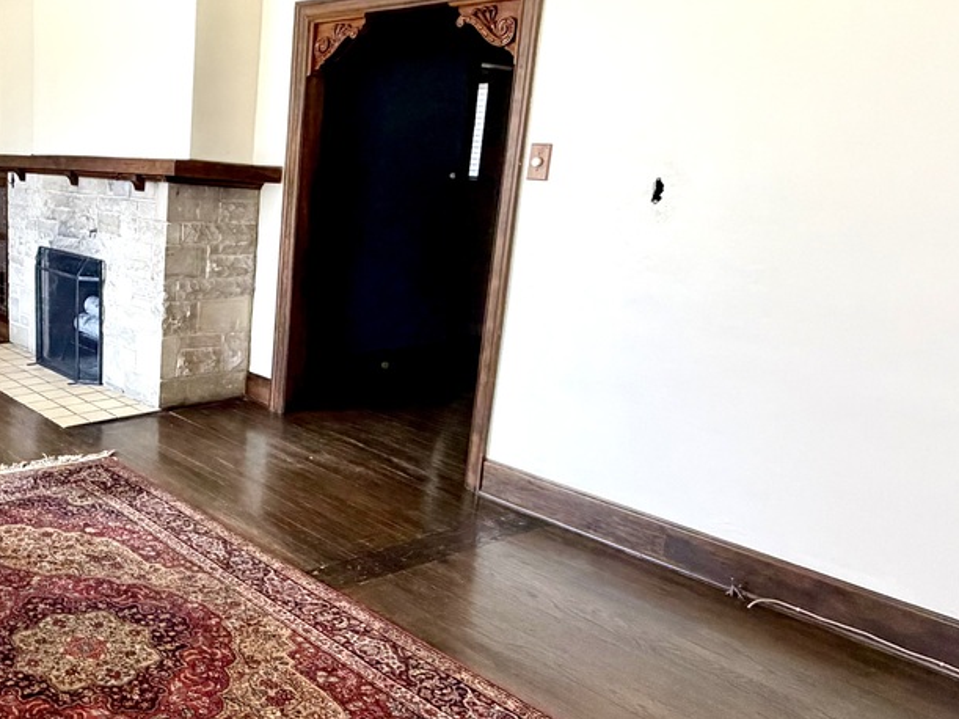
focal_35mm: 33
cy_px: 367
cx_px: 170
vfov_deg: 42.9
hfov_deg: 51.3
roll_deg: -1.8
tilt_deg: -12.3
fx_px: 914
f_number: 2.2
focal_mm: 2.22
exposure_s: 1/121
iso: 320
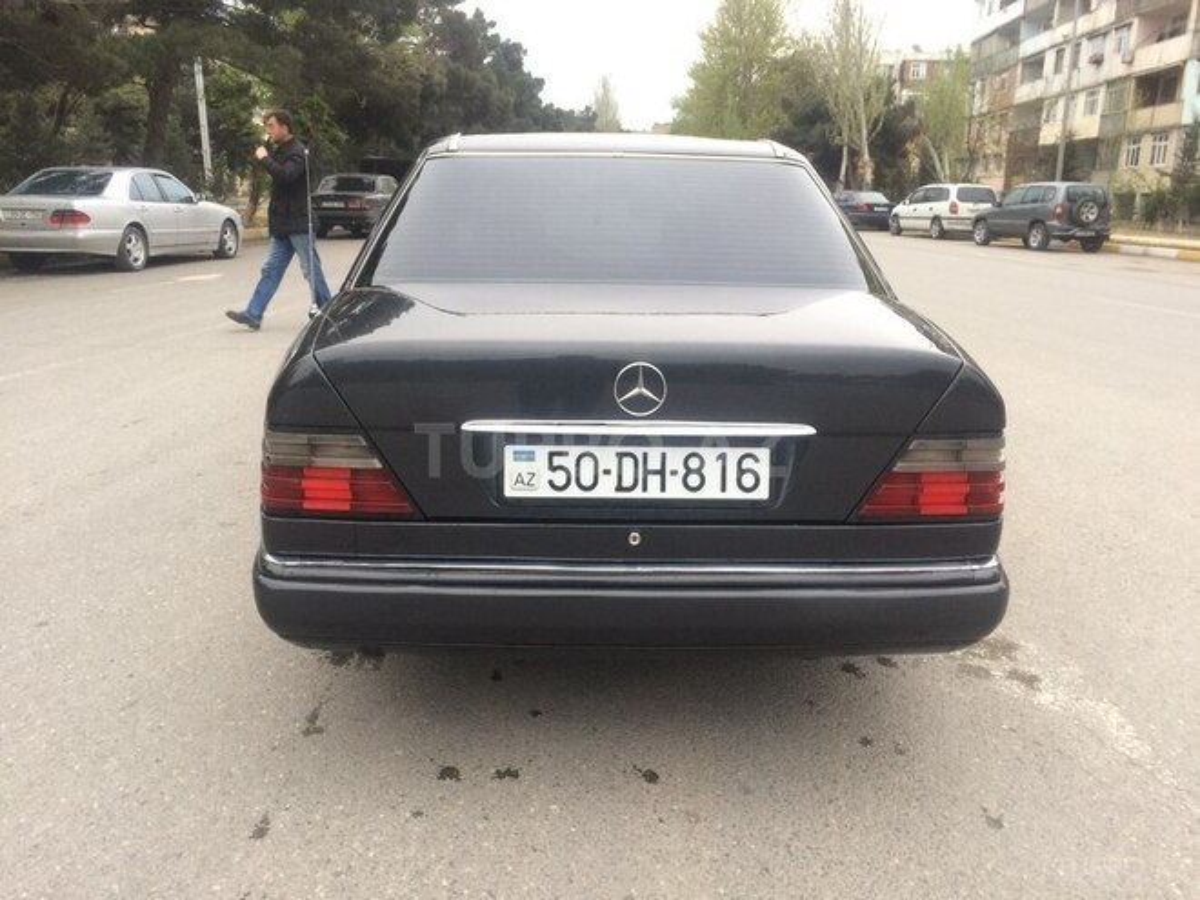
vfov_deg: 48.2
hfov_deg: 61.7
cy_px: 450
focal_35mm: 29
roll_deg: +0.4
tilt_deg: -14.9
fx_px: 1005
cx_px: 600
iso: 50
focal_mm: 4.15
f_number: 2.2
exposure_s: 1/33
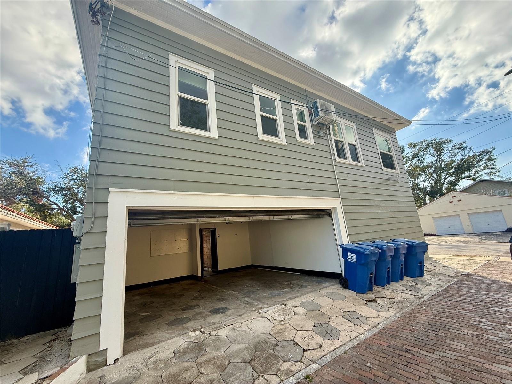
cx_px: 256
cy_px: 192
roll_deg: +3.7
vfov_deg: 85.7
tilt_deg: +14.7
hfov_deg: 102.1
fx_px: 207
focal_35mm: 14
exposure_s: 1/465
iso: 50
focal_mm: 2.22
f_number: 2.2
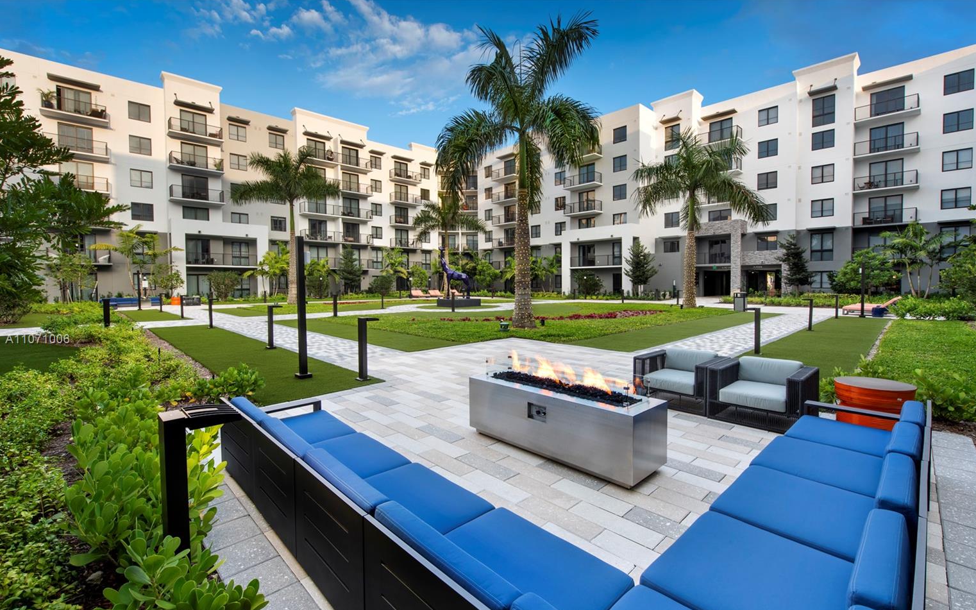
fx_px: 399
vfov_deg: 74.5
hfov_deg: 101.5
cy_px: 340
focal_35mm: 15
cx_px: 482
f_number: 16
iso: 125
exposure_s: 1/6
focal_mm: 14
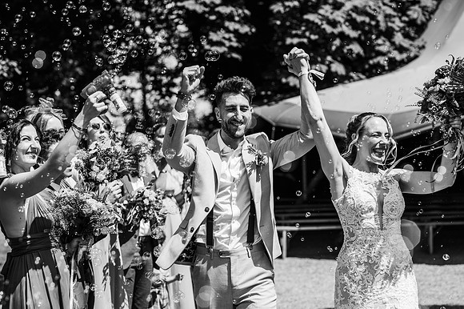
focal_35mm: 85
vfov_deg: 16.1
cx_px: 232
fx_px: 1095
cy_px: 154
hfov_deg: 23.9
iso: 100
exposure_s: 1/1250
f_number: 4
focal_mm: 85
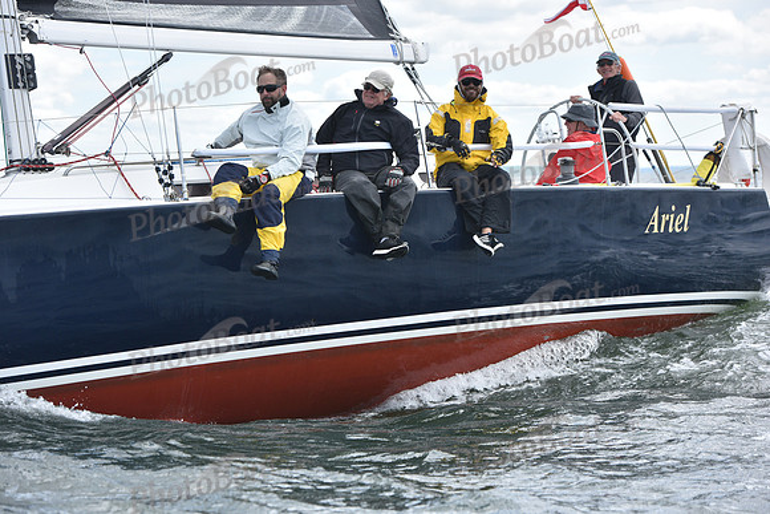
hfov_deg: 18.6
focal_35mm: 110
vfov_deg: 12.5
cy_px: 257
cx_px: 385
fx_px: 2353
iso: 320
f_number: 5
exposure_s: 1/1000
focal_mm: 110
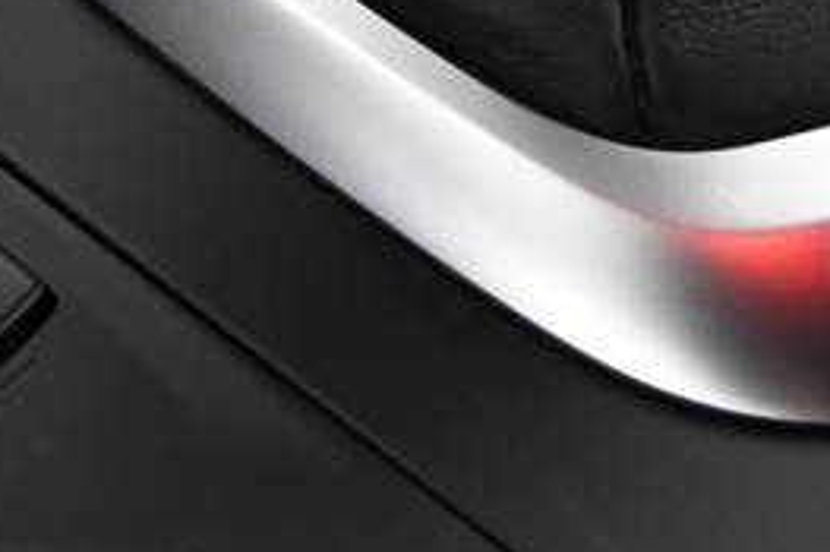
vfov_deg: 5.0
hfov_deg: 7.6
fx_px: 6267
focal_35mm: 272
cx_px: 218
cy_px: -486
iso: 2000
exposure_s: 1/13
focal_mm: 44
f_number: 4
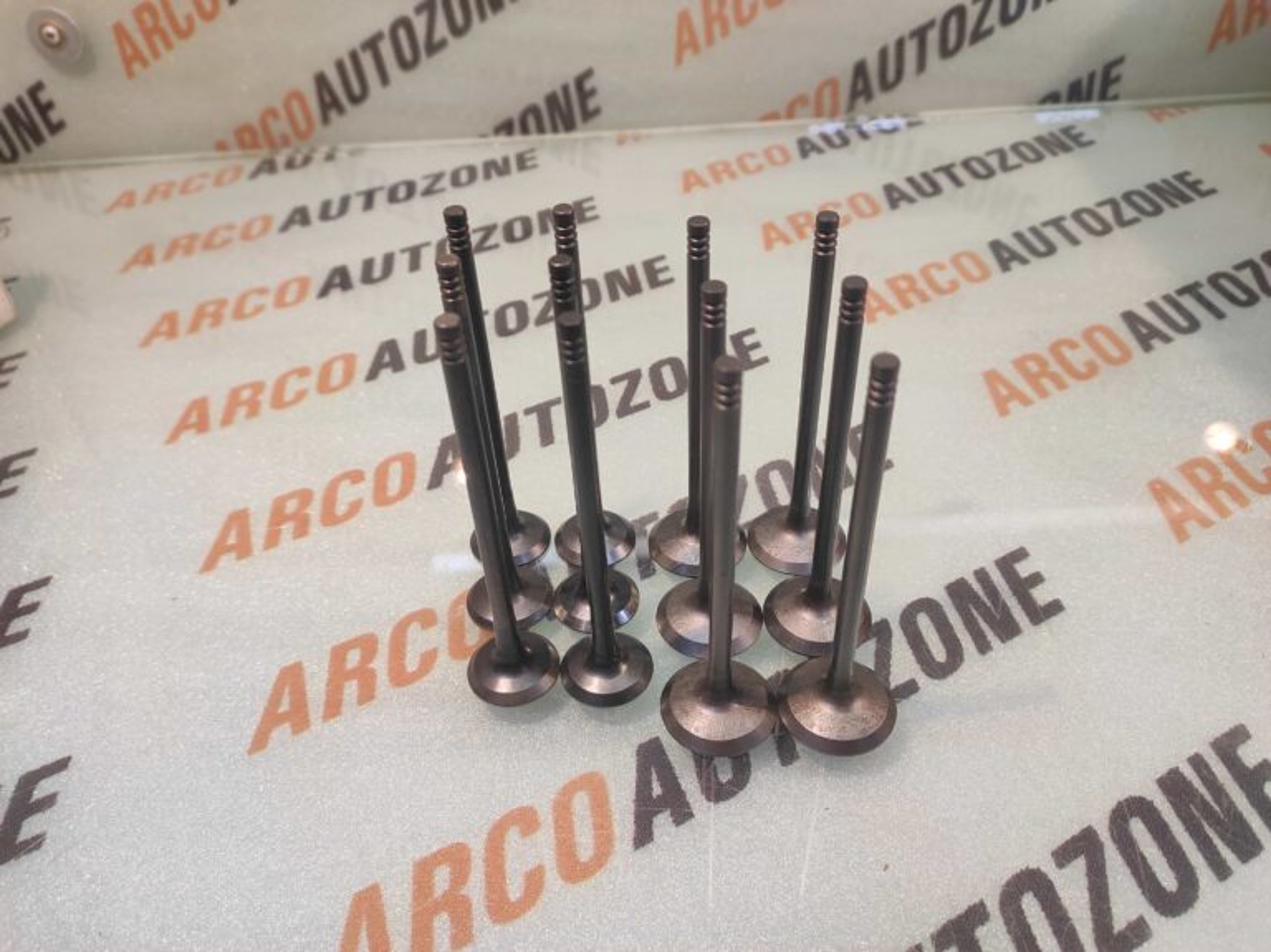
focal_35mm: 17
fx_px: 624
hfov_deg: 91.1
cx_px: 636
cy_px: 476
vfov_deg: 74.7
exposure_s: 1/33
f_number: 1.79
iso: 177
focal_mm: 4.74
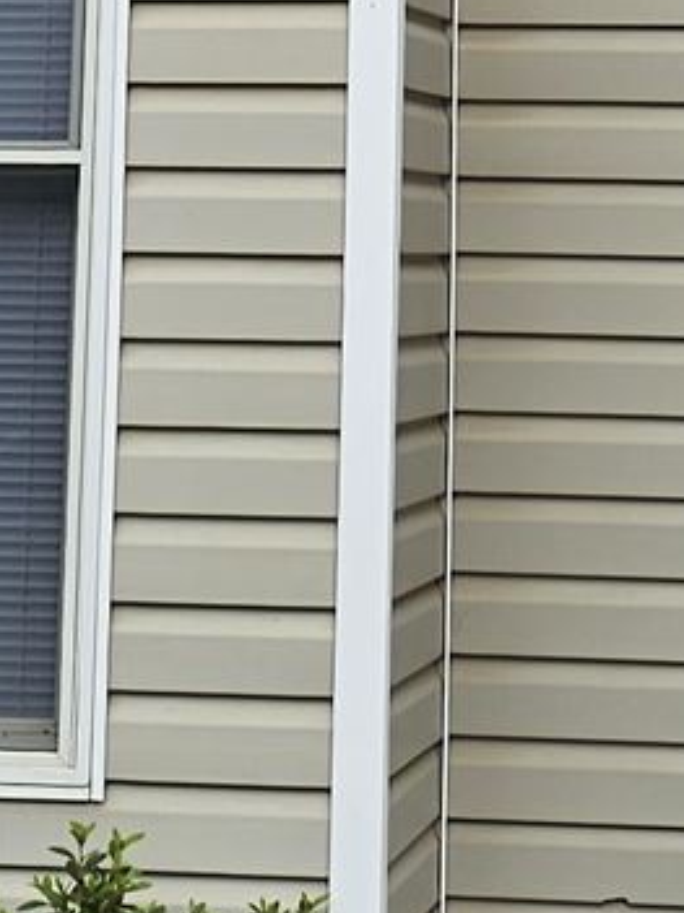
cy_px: -554
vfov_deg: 12.3
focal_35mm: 151
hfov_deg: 9.8
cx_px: 512
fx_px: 3981
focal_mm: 6.3
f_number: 1.7
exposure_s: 1/643
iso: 10
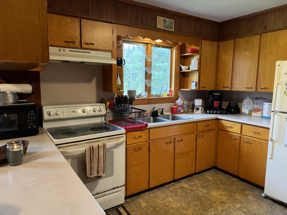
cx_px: 144
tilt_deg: -8.0
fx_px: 199
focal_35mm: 24
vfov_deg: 56.8
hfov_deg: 71.6
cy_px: 108
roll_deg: -0.4
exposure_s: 1/60
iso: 200
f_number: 1.78
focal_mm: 6.76
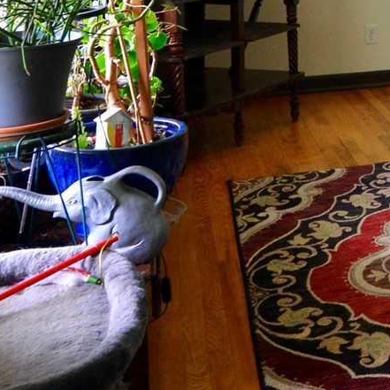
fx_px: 881
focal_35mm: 69
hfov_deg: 20.4
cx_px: 627
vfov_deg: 23.1
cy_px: -67
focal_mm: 11
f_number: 4
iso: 800
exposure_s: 1/60
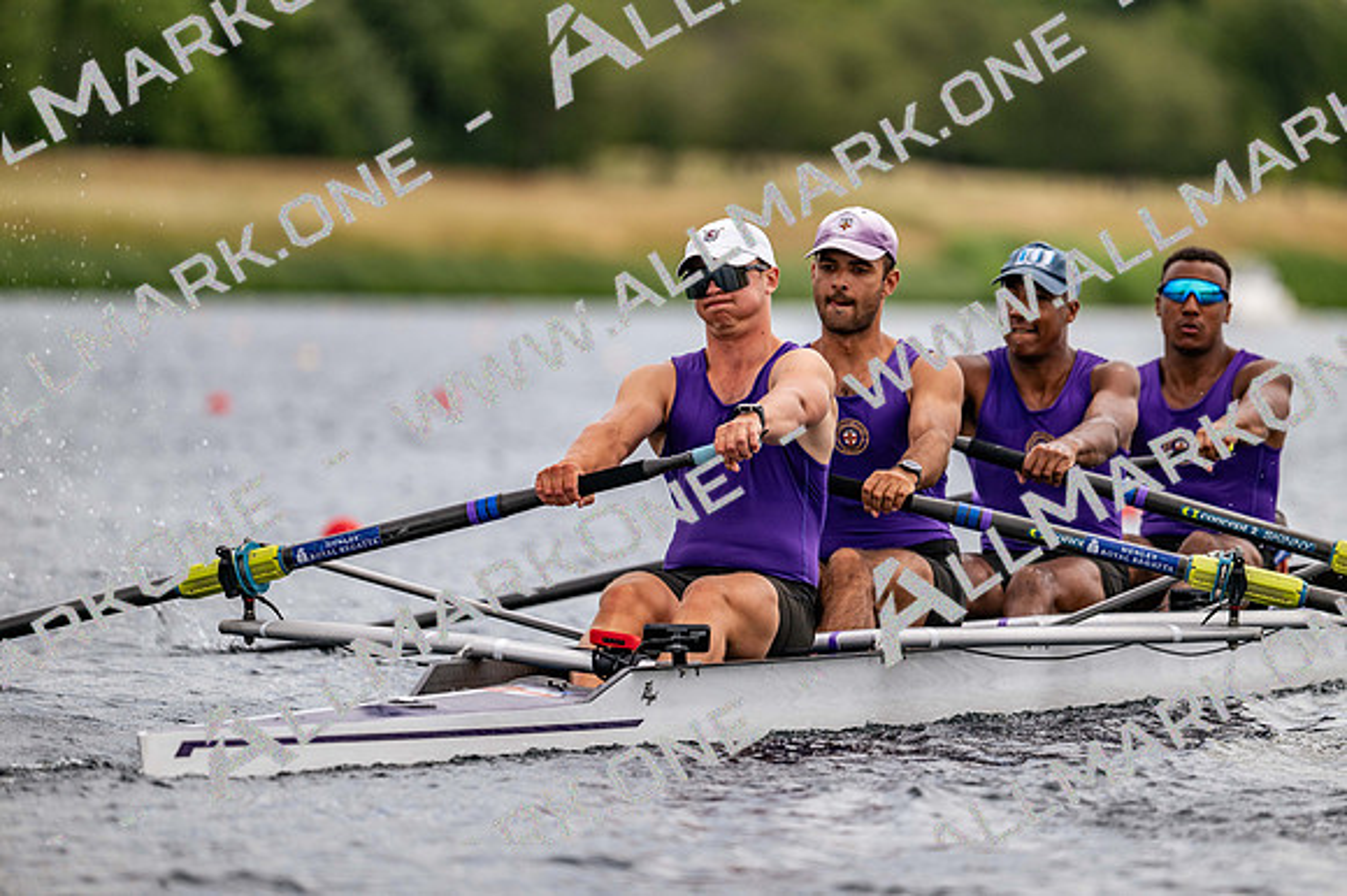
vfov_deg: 3.4
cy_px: 448
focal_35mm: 400
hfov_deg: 5.2
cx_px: 674
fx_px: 14961
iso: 220
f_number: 4.5
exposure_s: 1/2500
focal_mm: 400
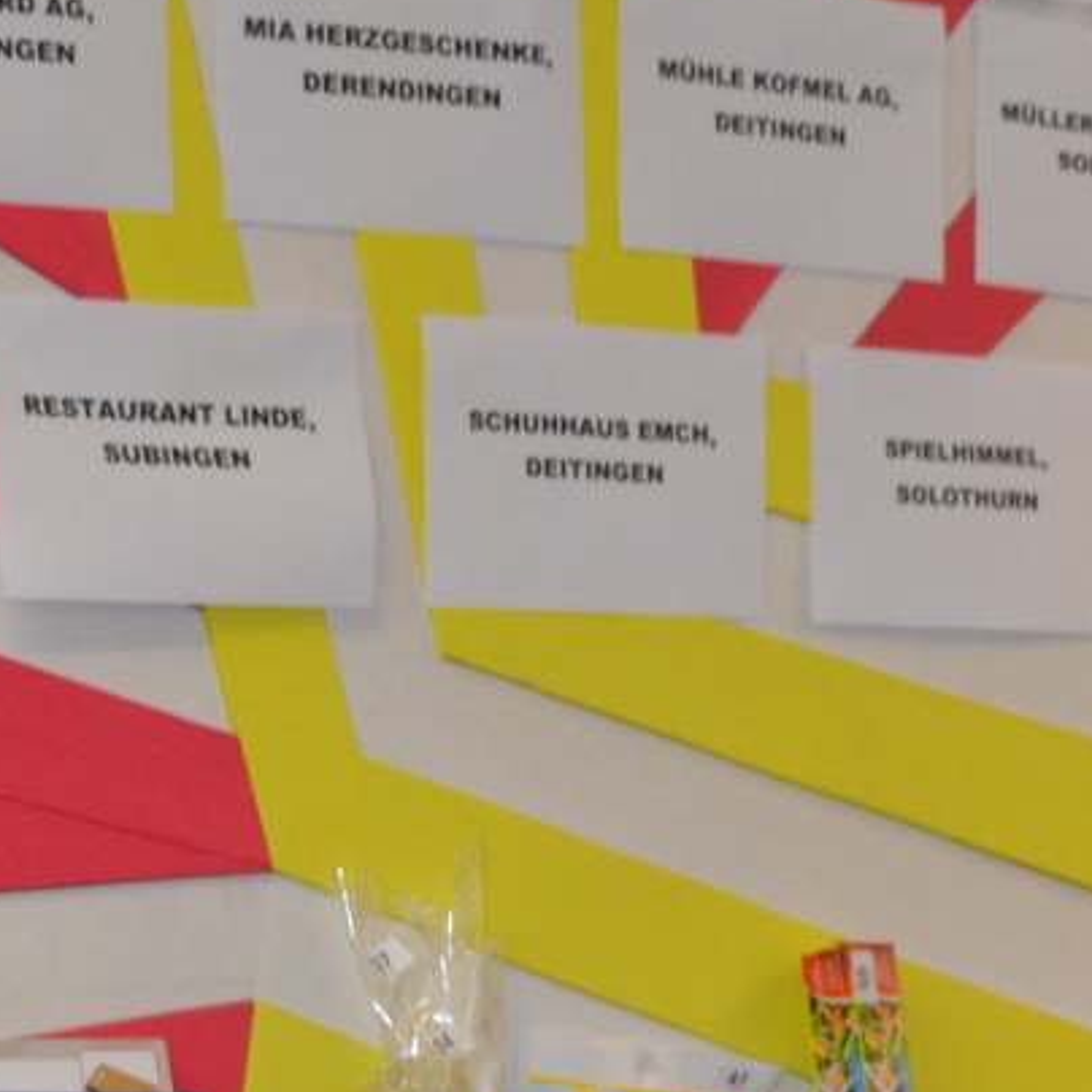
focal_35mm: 155
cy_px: 1415
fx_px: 5532
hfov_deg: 10.5
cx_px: 2011
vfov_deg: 11.0
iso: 800
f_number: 4
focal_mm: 24
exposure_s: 1/60
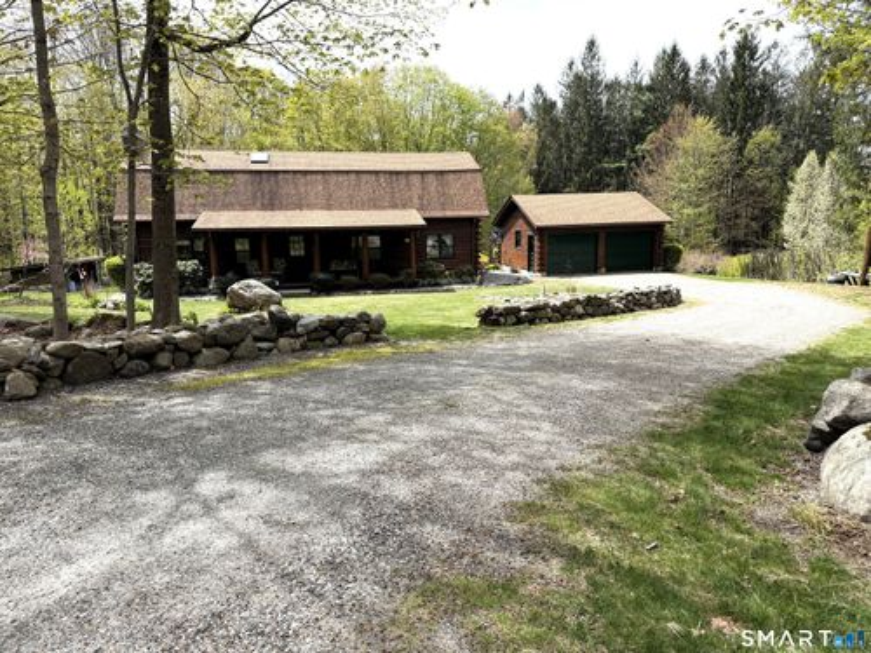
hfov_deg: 71.6
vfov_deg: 56.8
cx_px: 436
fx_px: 604
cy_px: 326
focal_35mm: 24
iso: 100
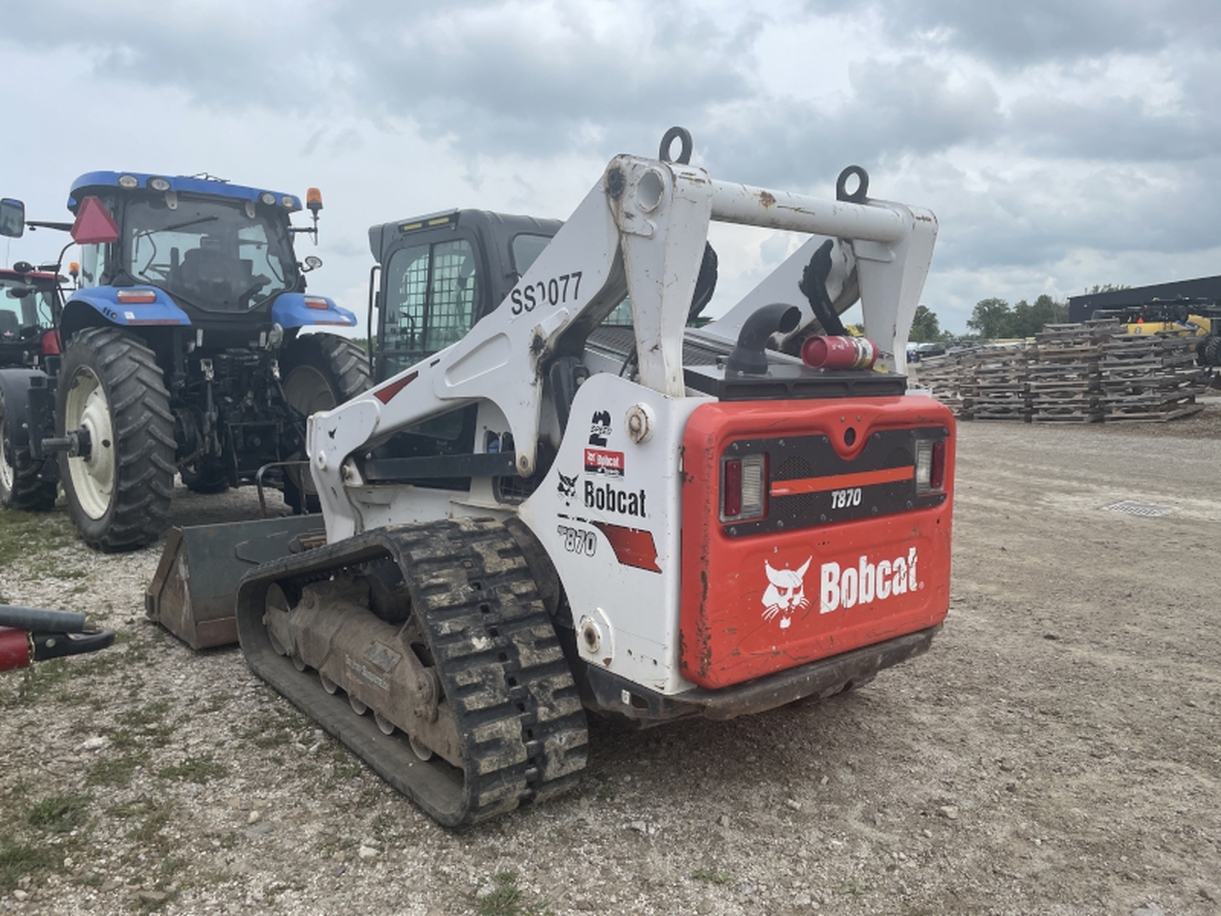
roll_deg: -0.1
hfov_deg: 67.3
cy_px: 458
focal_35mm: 26
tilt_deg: -3.0
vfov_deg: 53.1
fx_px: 917
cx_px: 610
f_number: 1.6
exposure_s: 1/3300
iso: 32
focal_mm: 4.2
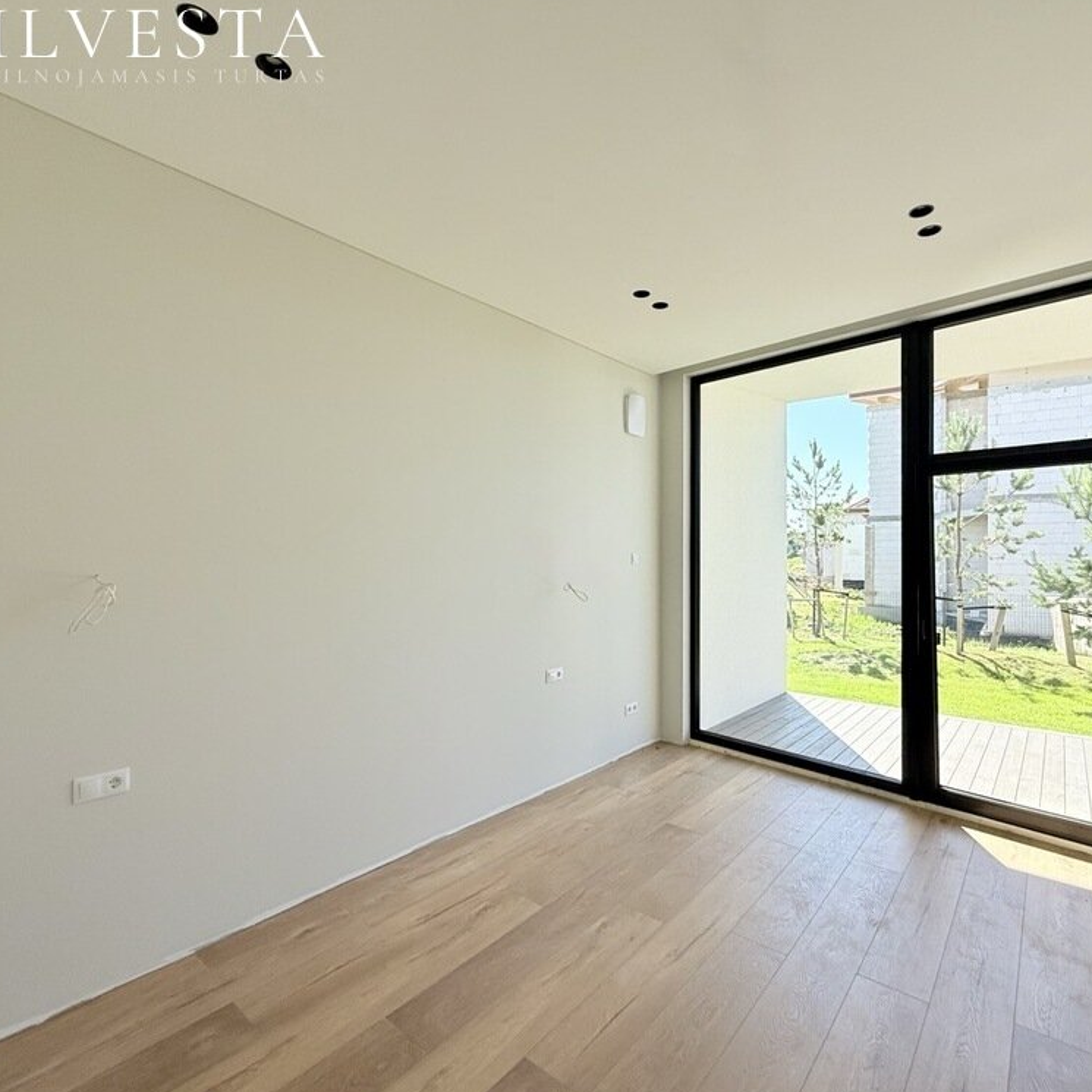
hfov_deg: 83.8
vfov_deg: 84.0
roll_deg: -0.8
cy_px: 550
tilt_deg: +1.7
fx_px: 607
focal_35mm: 17
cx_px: 595
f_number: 2.2
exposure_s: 1/370
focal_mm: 2.22
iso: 64
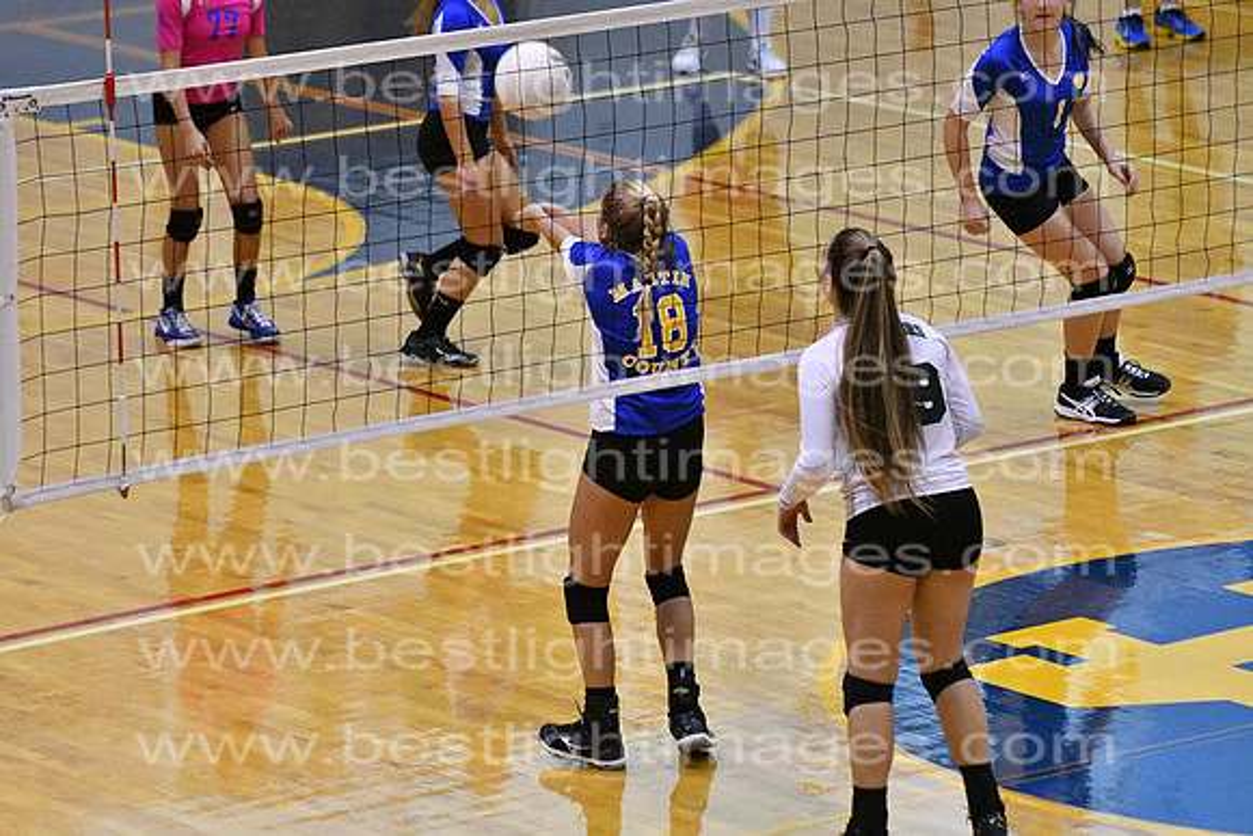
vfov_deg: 6.5
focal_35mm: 210
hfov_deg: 9.8
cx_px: 626
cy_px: 418
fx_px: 7311
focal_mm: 140
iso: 8000
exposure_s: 1/640
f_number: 4
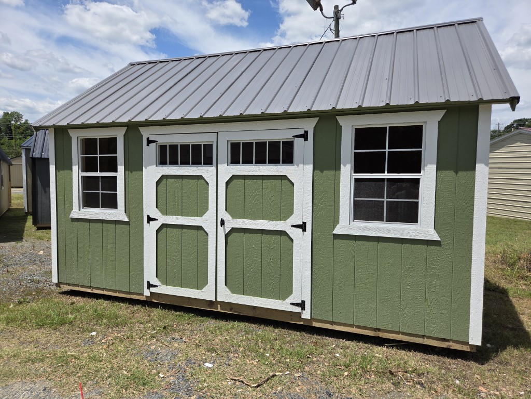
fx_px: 353
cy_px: 200
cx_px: 266
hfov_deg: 73.9
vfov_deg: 58.9
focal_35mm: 23
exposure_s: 1/6217
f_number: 1.8
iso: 80
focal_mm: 5.4
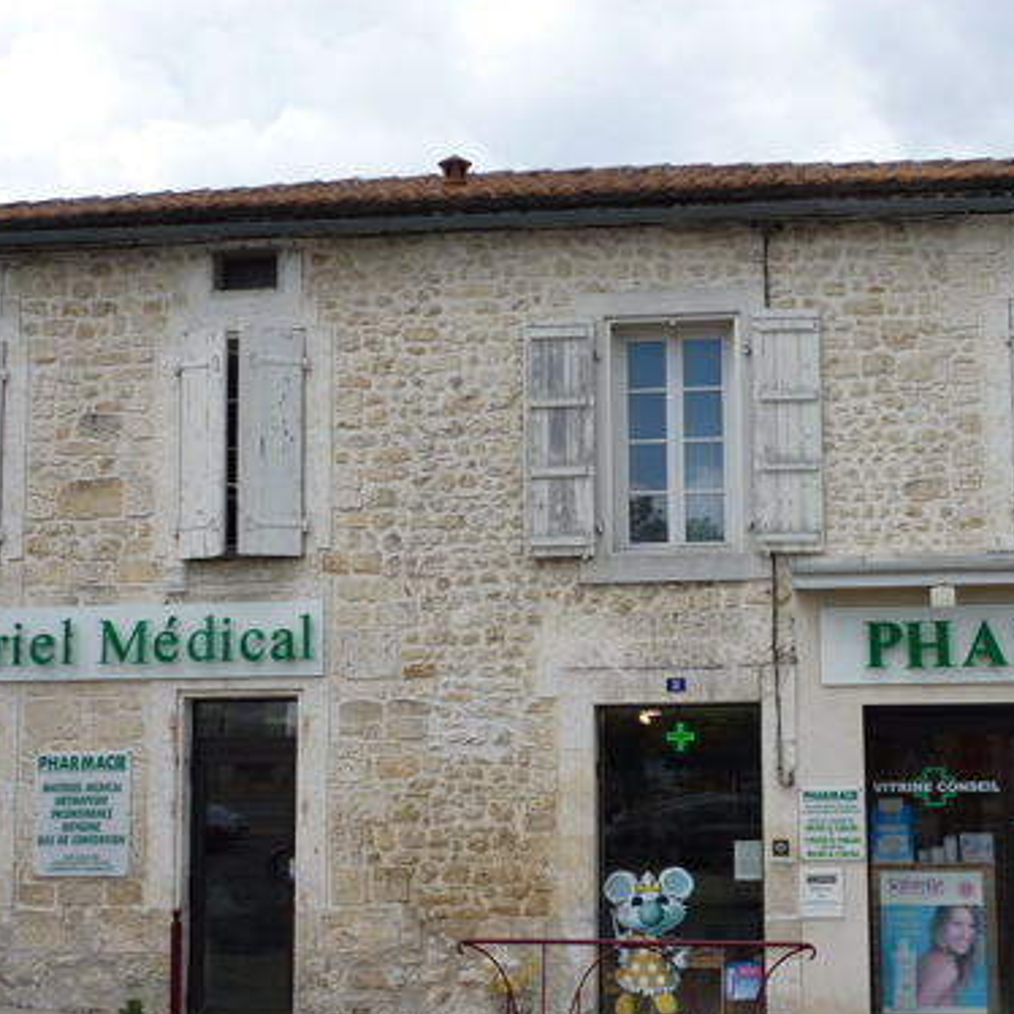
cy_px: 618
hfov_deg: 32.1
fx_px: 1756
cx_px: 618
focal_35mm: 53
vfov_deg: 32.1
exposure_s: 1/500
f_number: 4.5
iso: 80
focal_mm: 5.7
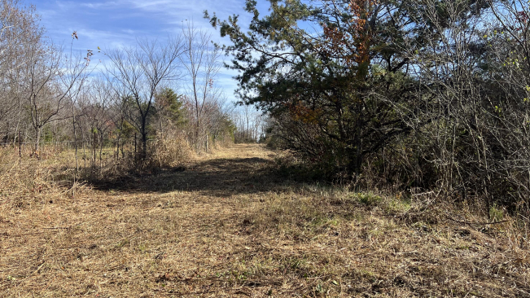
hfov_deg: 66.1
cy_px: 187
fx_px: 408
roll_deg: +1.3
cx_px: 262
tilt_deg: -1.4
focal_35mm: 29
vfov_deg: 39.9
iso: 50
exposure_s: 1/1934
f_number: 1.5
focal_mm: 5.7
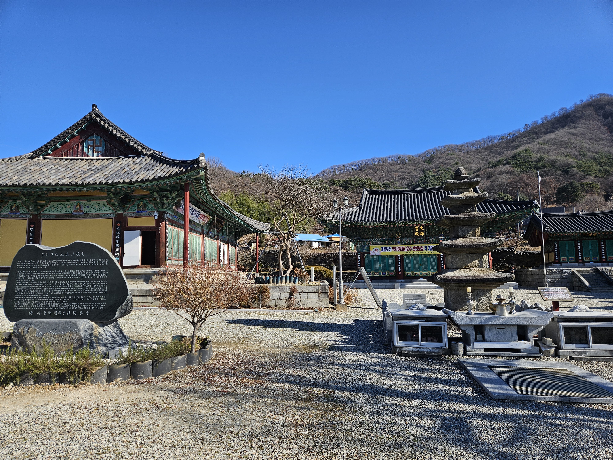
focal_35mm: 23
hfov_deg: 73.9
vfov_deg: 58.9
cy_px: 230
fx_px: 407
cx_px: 306
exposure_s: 1/1529
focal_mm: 5.4
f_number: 1.8
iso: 25
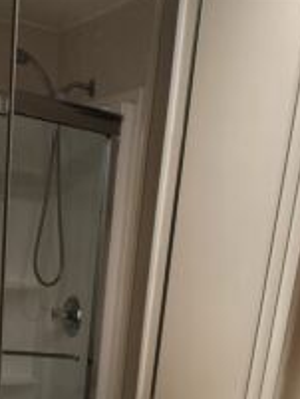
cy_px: 517
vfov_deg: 26.8
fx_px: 704
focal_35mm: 61
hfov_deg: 24.0
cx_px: 137
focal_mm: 6.4
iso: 160
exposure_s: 1/120
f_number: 1.8
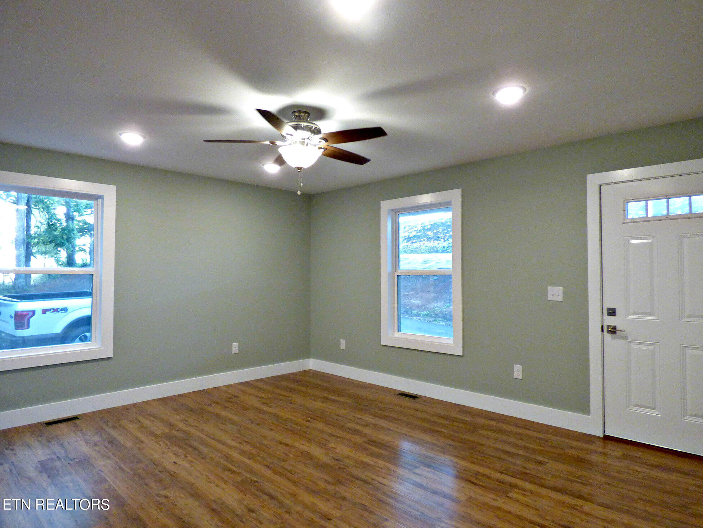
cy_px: 264
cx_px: 352
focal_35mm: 20
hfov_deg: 81.7
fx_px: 406
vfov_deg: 66.0
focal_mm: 3.58
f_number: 2.8
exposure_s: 1/50
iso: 400
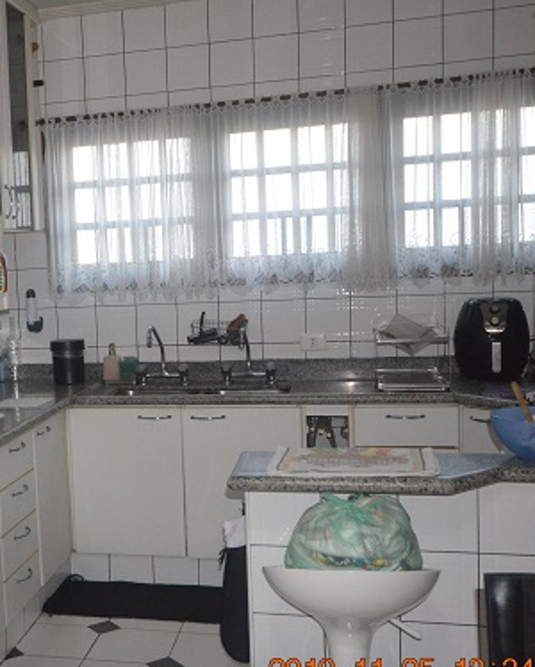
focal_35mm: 48
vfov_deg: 38.7
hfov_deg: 30.4
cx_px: 75
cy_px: 350
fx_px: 948
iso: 3200
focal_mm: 20
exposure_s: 1/60
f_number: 5.6
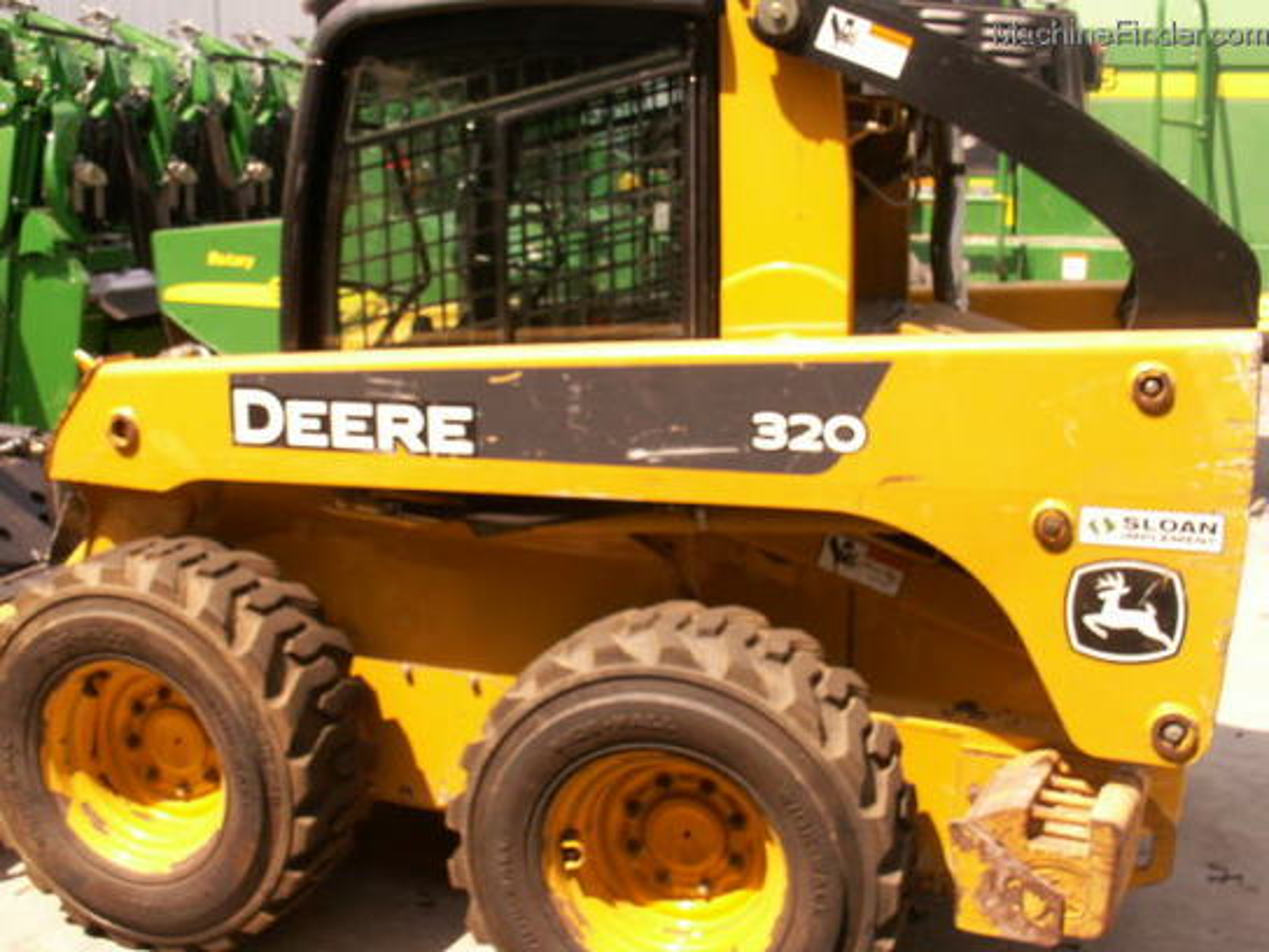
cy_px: 476
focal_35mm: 50
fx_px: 1833
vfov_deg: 29.1
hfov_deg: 38.2
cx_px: 634
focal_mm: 8.39
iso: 50
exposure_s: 1/125
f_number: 6.3
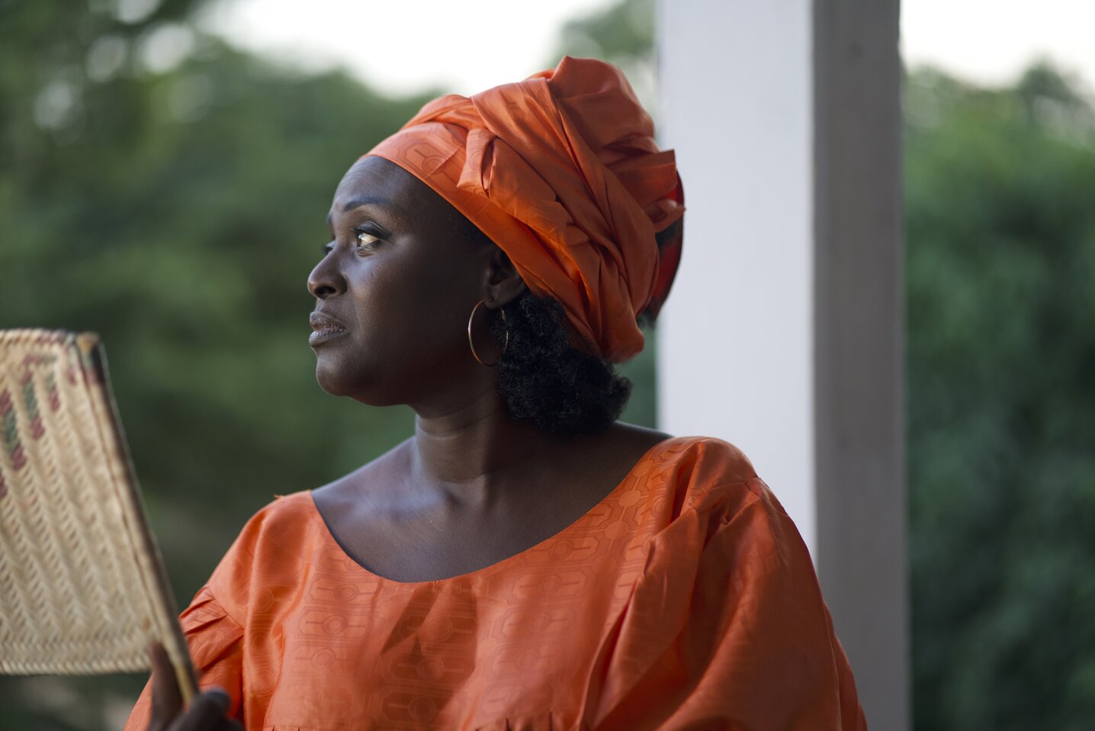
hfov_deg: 23.9
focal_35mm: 85
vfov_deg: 16.1
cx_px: 548
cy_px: 366
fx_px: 2586
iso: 400
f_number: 1.8
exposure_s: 1/200
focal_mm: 85
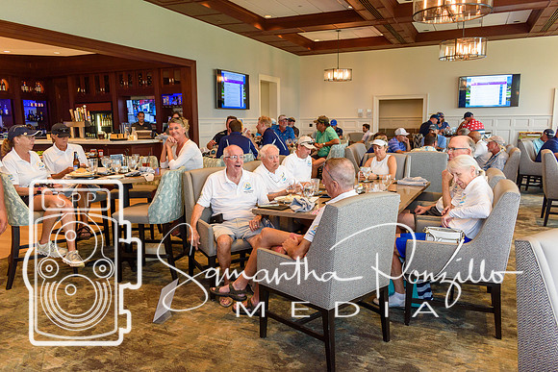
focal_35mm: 27
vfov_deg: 48.0
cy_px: 186
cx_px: 279
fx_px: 419
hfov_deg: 67.4
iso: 500
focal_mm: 18
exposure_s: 1/60
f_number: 4
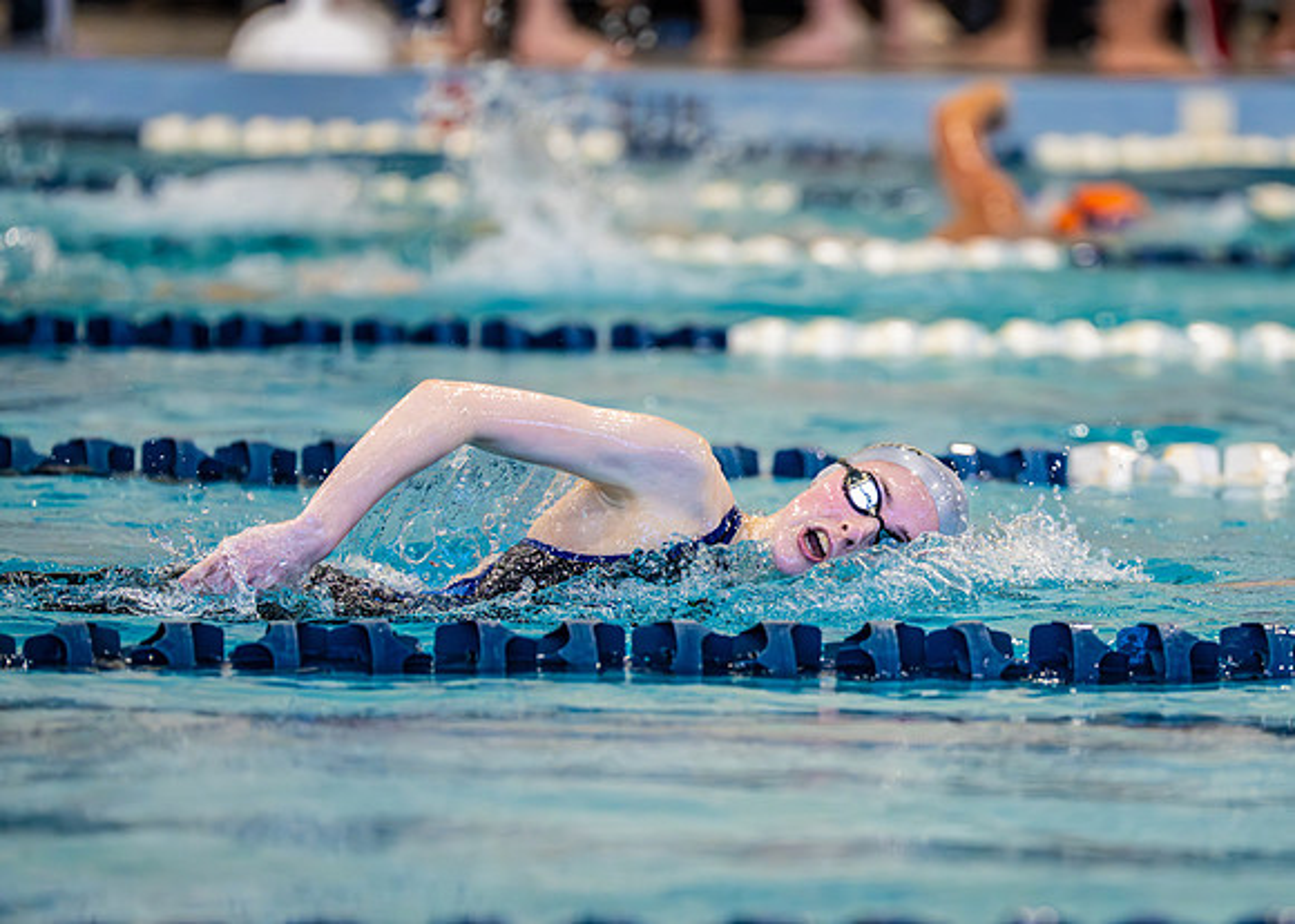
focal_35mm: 290
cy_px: 543
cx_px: 916
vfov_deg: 5.0
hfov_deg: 6.9
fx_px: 10669
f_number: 2.8
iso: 2500
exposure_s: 1/1000
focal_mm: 200
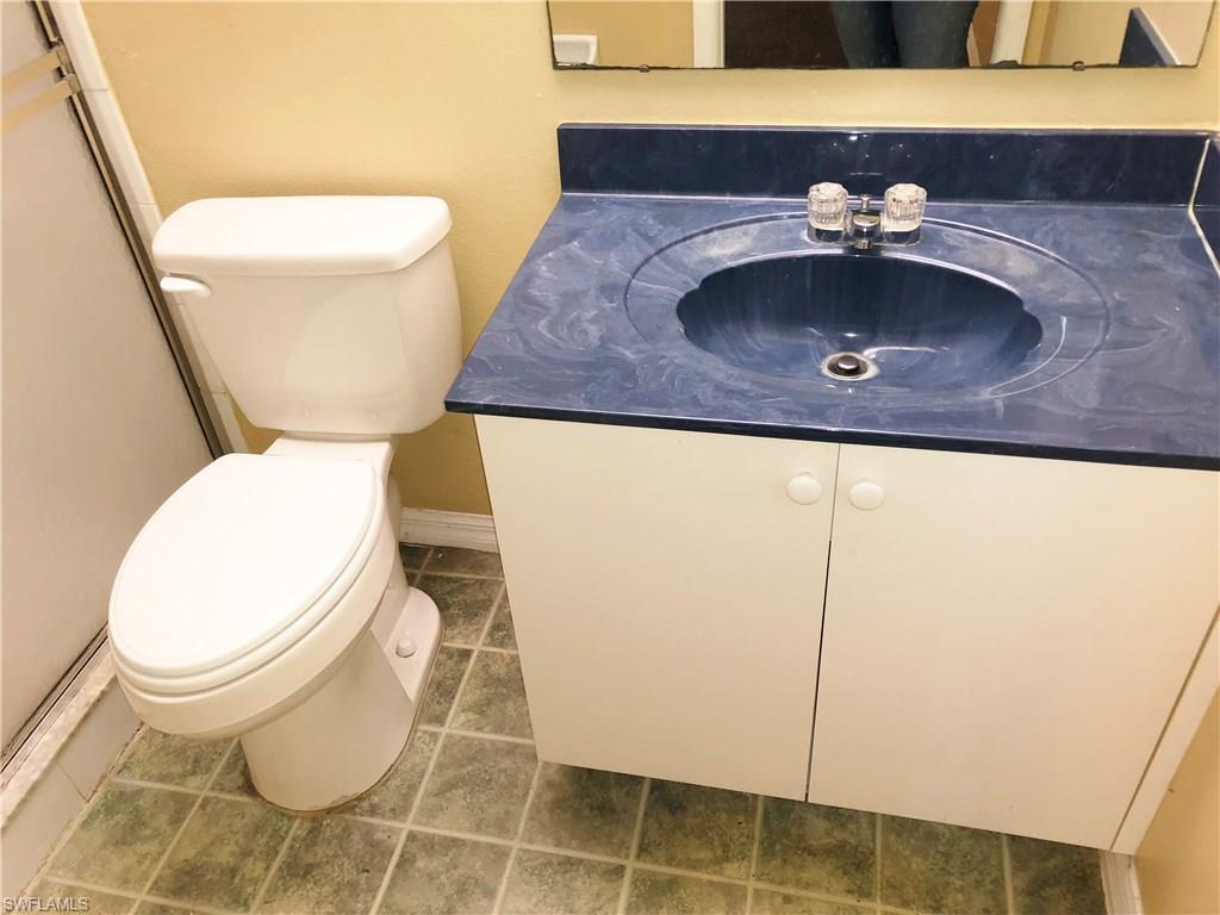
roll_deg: +5.4
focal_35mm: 28
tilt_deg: -38.8
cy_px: 458
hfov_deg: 63.4
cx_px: 610
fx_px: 987
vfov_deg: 49.7
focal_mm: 4
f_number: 1.8
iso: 100
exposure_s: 1/15
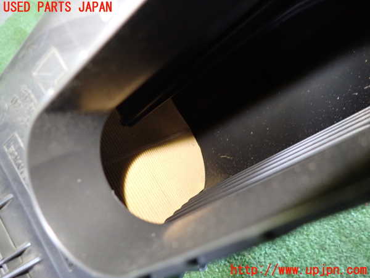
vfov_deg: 54.9
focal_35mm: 25
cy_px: 139
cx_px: 185
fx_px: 267
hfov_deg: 69.4
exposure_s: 1/25
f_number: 2
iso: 800
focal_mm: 4.5
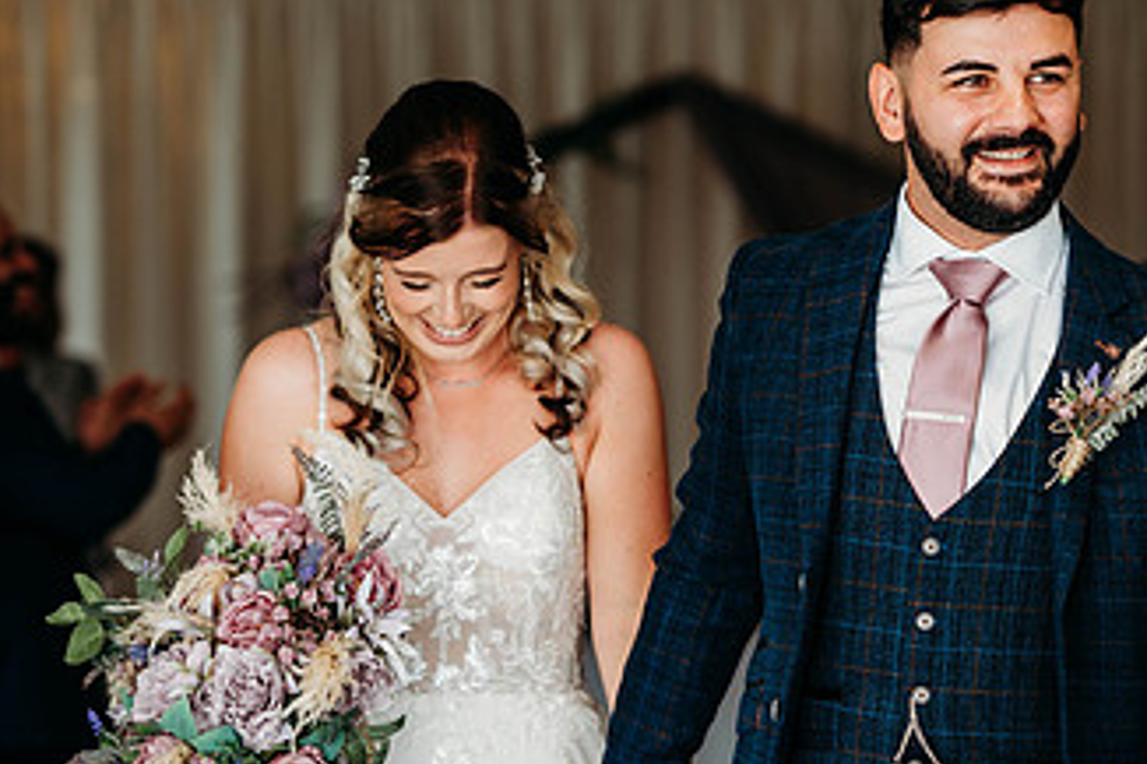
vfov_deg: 9.1
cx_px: 848
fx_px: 4808
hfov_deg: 13.6
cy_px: 475
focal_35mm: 151
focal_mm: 85
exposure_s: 1/200
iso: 220
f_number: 2.5
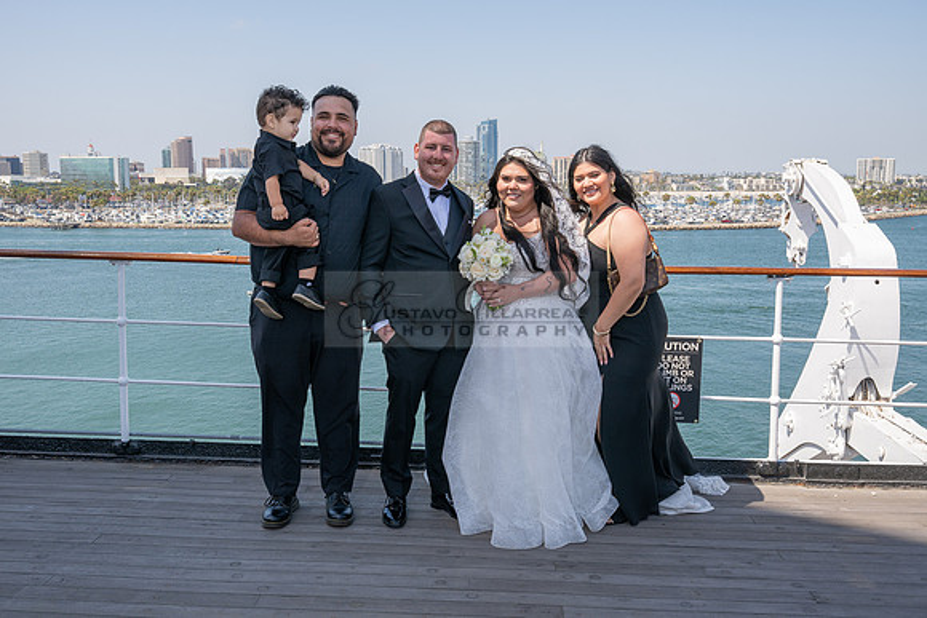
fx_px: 889
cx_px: 464
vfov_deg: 38.4
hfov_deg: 55.1
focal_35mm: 34
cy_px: 309
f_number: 11
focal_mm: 34.5
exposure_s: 1/200
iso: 200
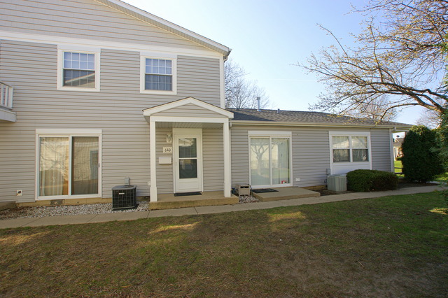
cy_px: 149
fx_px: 205
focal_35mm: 16
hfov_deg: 95.0
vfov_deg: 72.0
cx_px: 224
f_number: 10
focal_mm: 11
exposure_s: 1/80
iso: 100
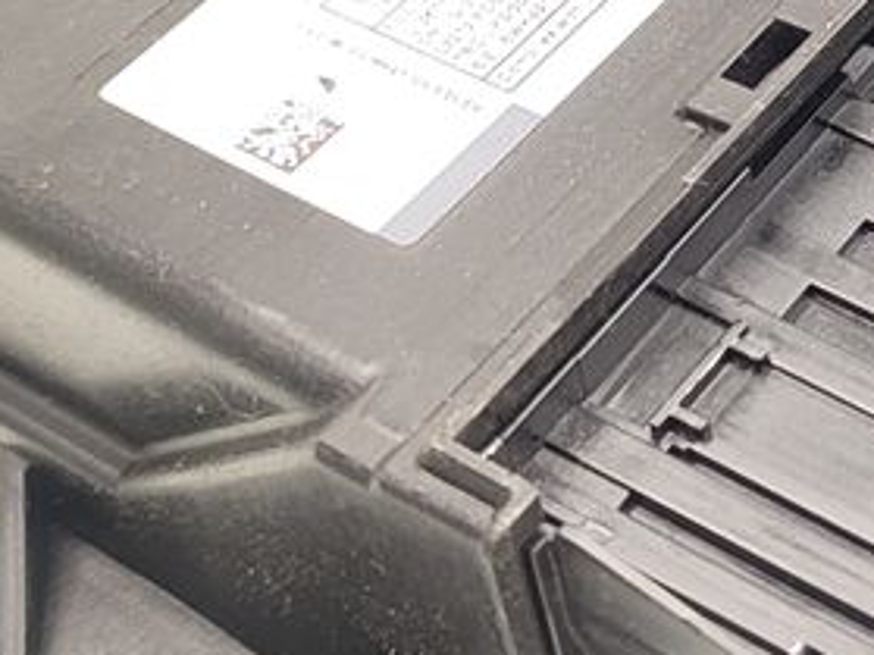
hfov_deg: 17.4
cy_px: 75
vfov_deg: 13.3
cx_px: 921
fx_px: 2776
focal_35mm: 110
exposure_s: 1/80
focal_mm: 5.89
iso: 250
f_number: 1.89
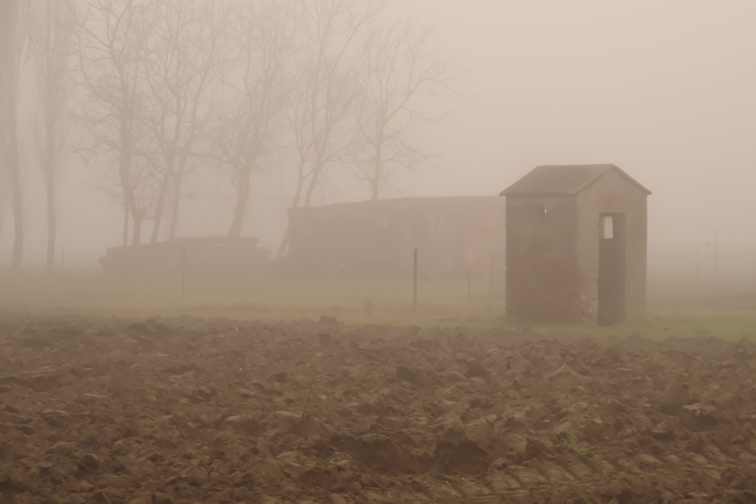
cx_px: 438
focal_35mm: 96
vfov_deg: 14.3
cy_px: 262
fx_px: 2016
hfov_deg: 21.2
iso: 400
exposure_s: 1/640
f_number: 4.5
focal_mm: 53
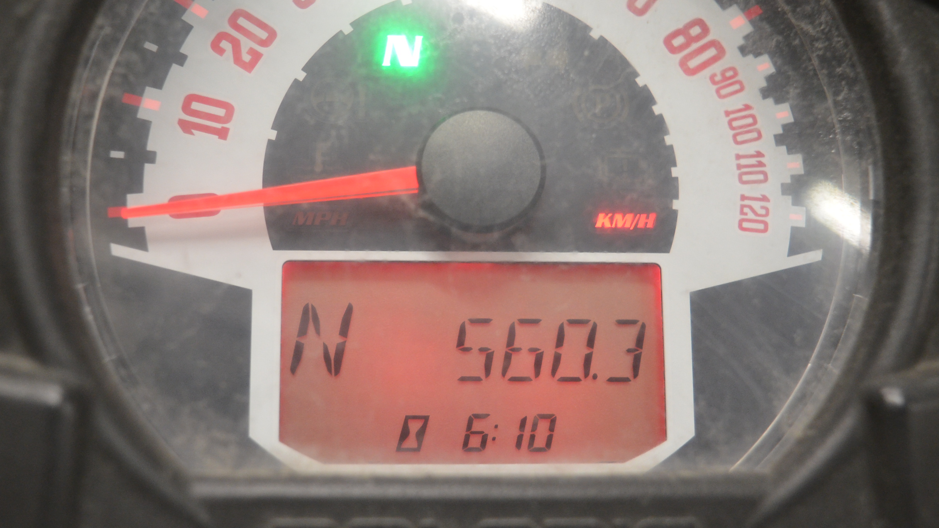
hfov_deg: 38.5
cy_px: 303
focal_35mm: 54
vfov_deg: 22.2
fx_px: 1344
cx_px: 469
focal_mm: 34
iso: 1600
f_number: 4.5
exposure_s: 1/50
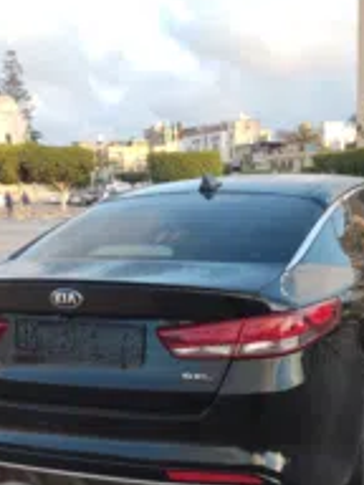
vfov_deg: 34.6
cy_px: 445
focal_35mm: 52
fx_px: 729
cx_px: 276
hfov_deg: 27.6
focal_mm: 4.71
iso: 50
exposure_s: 1/100
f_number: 1.79
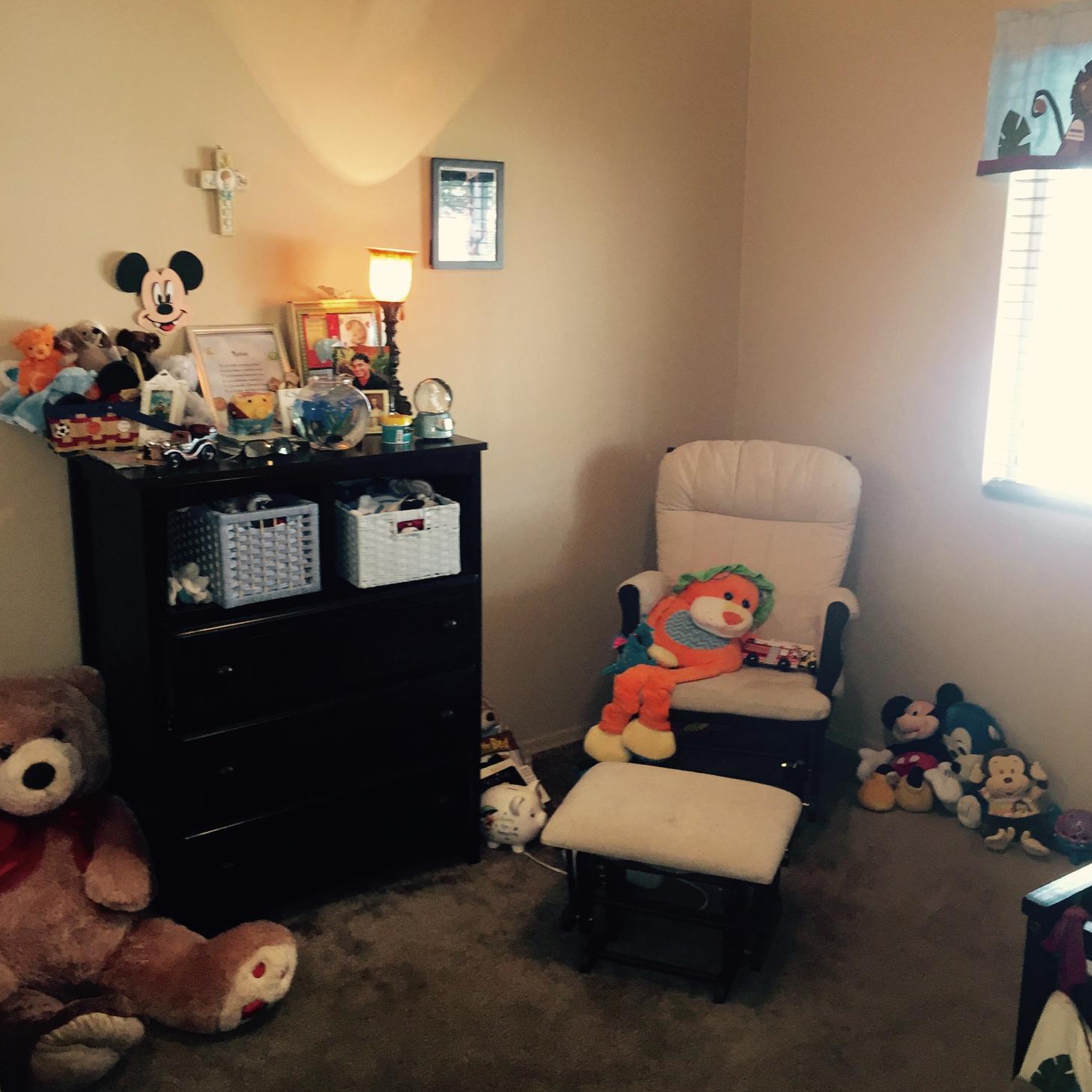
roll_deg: -0.6
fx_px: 1249
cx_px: 549
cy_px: 536
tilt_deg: -13.7
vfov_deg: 47.2
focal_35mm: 35
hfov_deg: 47.2
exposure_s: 1/30
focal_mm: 4.15
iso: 125
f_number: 2.2
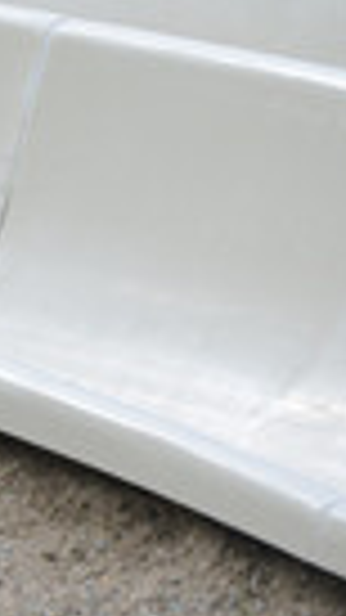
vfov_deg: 3.6
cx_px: -526
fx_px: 9711
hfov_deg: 2.0
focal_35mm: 595
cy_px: 205
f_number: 6.3
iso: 1100
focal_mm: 195
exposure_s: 1/1250
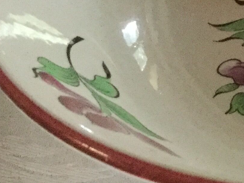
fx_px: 874
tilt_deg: -37.9
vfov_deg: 11.8
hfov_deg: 14.5
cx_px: 393
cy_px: -5
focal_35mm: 124
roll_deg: +2.9
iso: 320
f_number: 2.4
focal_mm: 3.3
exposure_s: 1/17
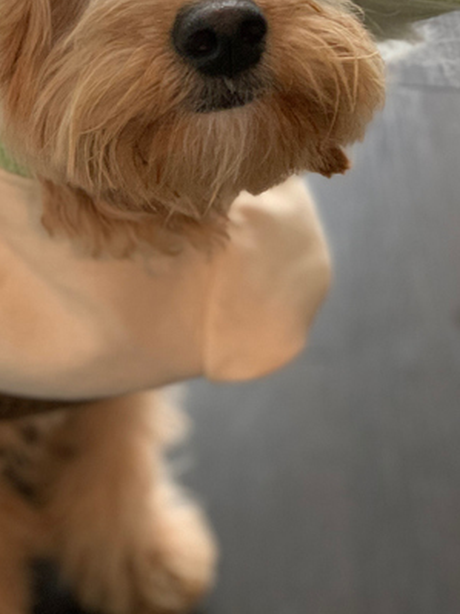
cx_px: 122
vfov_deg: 21.7
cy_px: 98
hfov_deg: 16.5
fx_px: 1578
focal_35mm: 89
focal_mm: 6
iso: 200
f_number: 2.4
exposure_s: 1/60
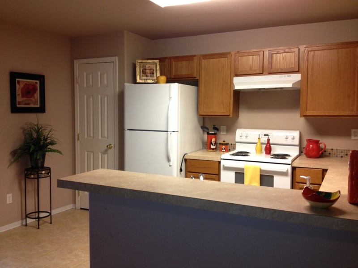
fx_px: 362
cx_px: 179
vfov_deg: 40.7
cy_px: 134
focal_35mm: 35
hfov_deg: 52.6
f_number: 2.4
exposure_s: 1/20
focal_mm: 4.28
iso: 80
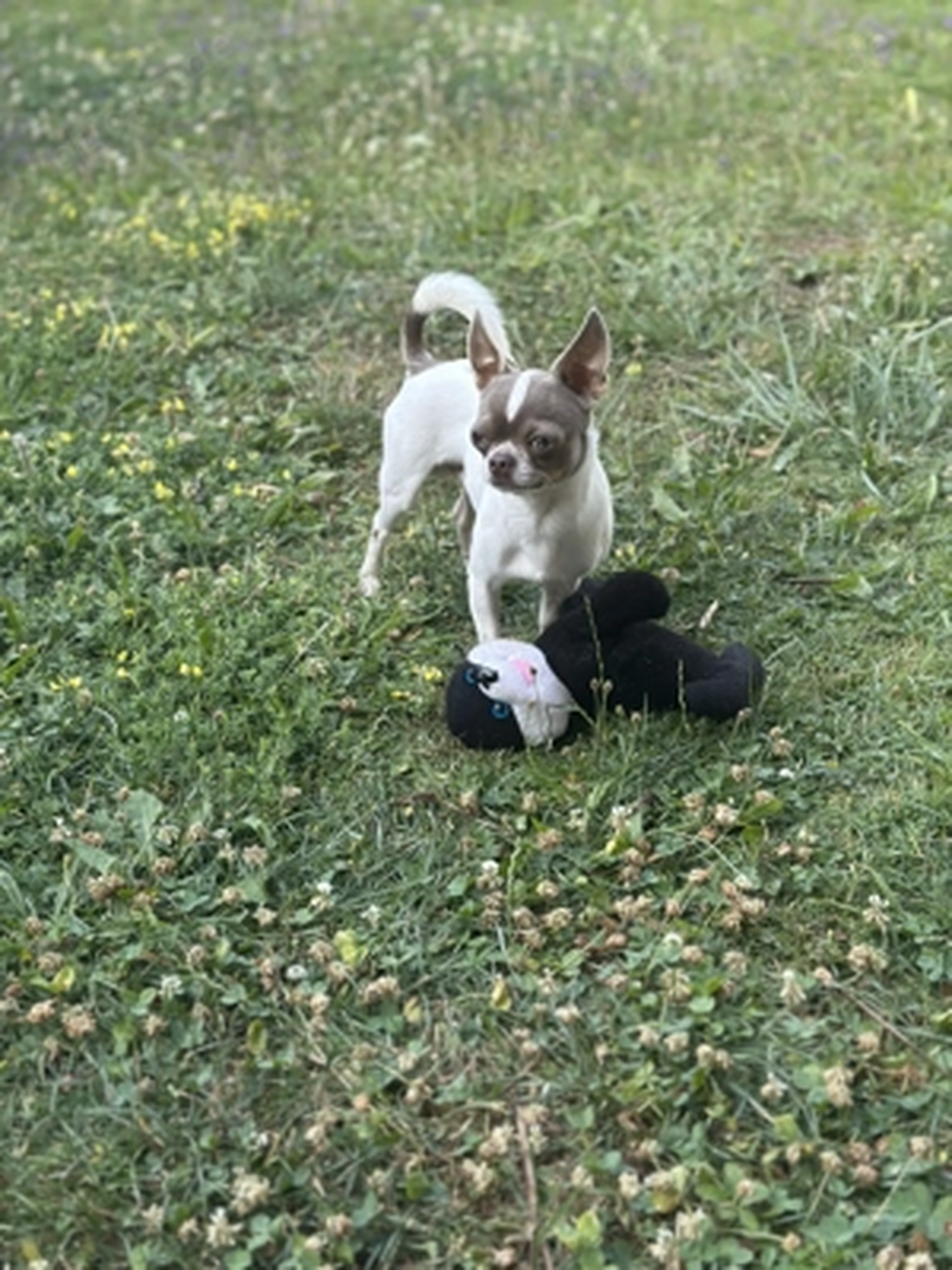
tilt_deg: -28.8
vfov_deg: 39.7
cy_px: 635
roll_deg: +1.0
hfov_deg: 30.3
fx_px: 1760
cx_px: 476
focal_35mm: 48
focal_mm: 6.86
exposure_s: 1/227
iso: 80
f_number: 1.78
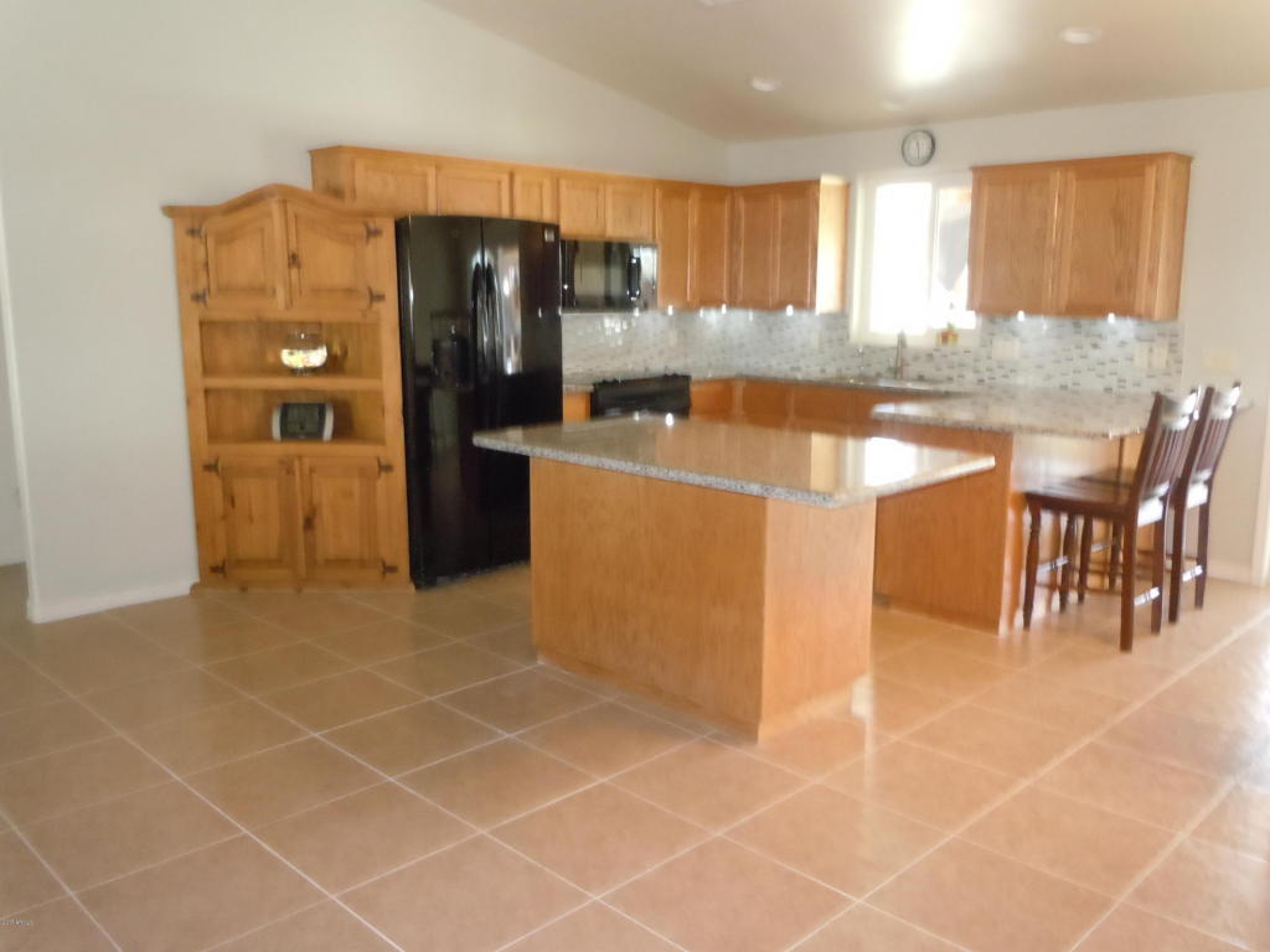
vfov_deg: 49.7
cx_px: 635
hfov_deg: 63.4
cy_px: 476
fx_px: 1027
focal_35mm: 28
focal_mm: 5
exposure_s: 1/25
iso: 640
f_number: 3.7
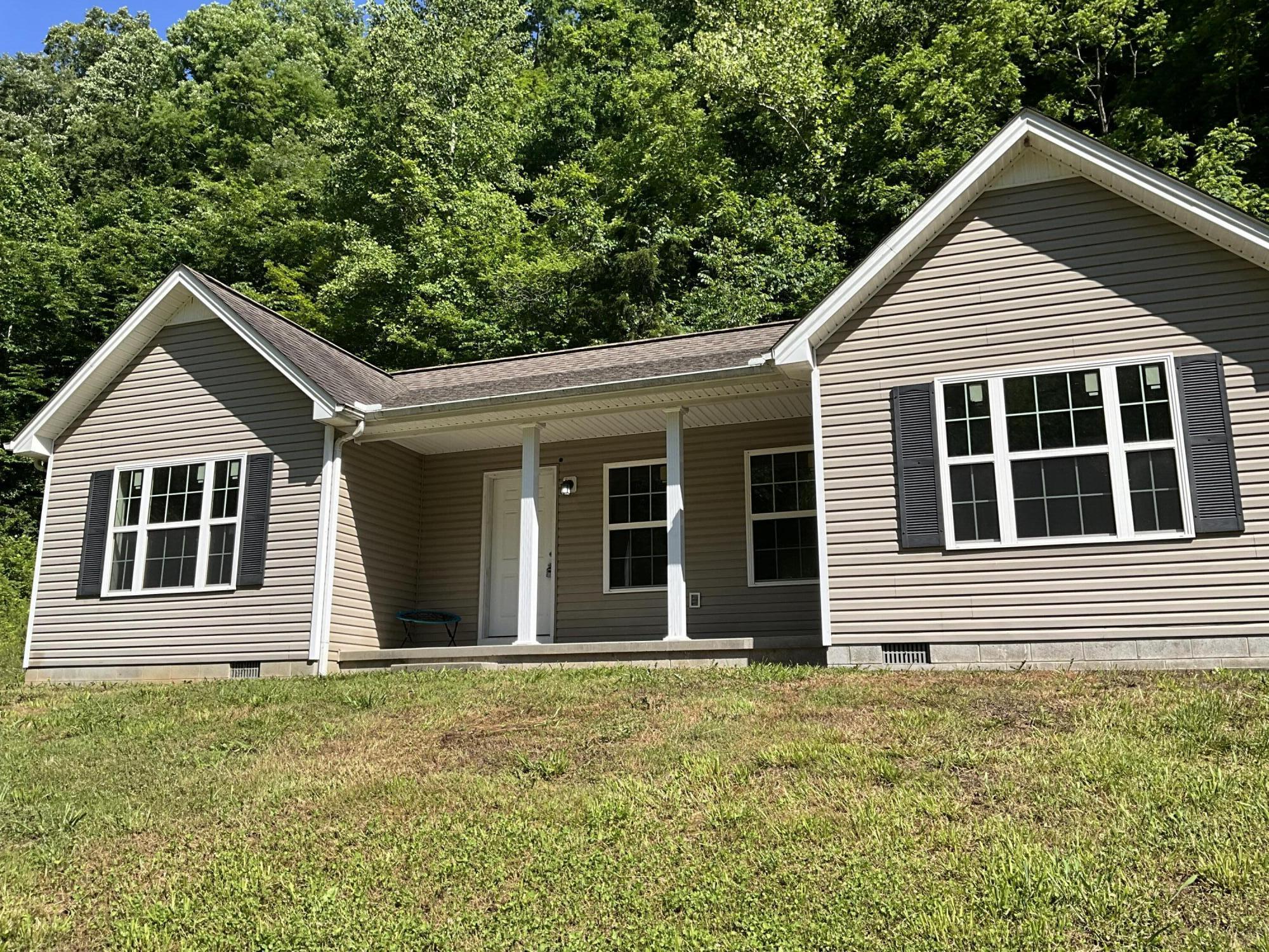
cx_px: 634
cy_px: 476
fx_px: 1063
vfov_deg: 48.2
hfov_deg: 61.7
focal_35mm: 29
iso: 25
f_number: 1.8
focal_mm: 3
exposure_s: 1/1279
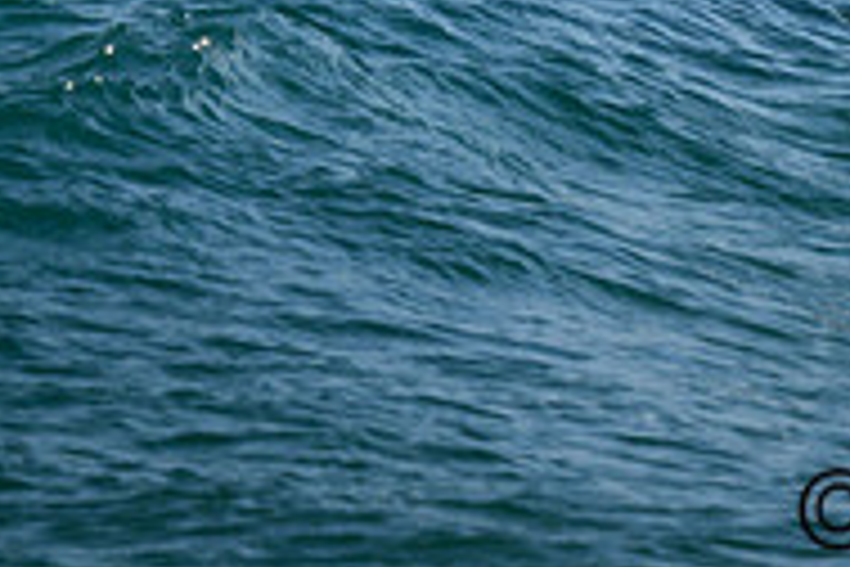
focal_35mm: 2695
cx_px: 1277
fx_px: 63627
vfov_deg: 0.5
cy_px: -294
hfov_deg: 0.8
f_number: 6.3
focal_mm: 800
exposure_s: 1/2000
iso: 500
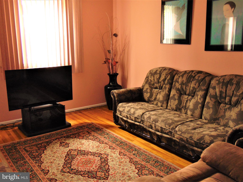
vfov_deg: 43.0
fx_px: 232
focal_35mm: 33
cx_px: 122
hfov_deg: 55.3
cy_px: 91
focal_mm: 5.8
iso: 160
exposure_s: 1/10
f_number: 3.2
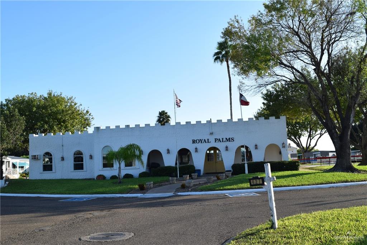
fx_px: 382
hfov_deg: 51.3
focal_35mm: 38
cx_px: 184
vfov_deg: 35.5
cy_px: 122
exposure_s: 1/320
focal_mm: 25
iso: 200
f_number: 9
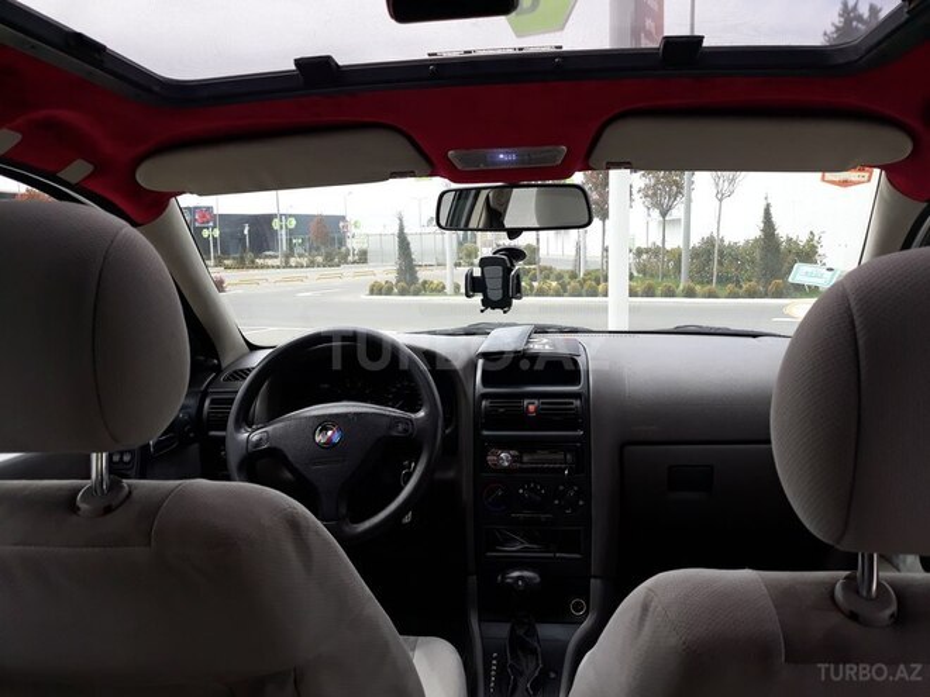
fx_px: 725
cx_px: 465
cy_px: 348
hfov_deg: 65.3
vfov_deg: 51.4
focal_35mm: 27
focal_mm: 3.71
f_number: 1.7
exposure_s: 1/509
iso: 40
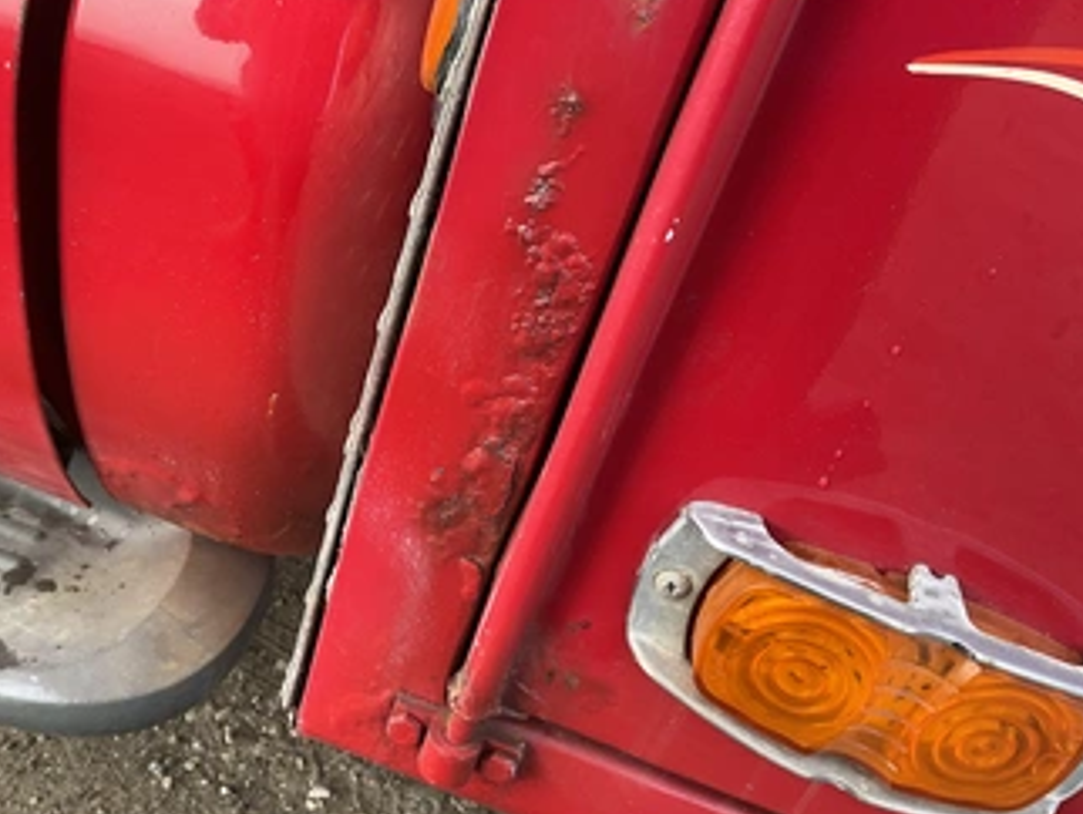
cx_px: 417
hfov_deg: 50.9
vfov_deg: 39.6
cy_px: 481
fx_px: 1127
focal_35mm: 36
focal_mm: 3
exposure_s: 1/122
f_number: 1.8
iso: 32
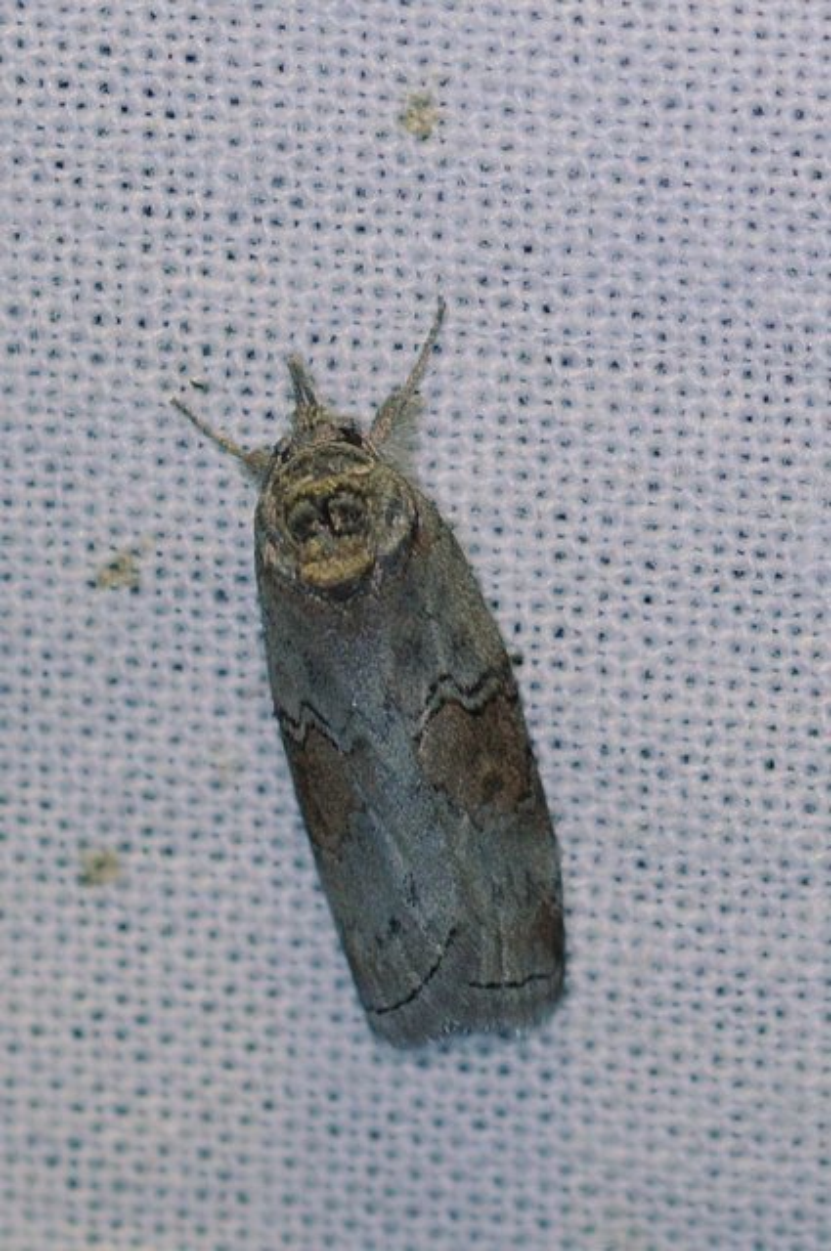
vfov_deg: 13.1
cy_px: 626
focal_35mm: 158
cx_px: 416
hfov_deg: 8.7
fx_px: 5468
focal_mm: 105
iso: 640
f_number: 7.1
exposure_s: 1/100
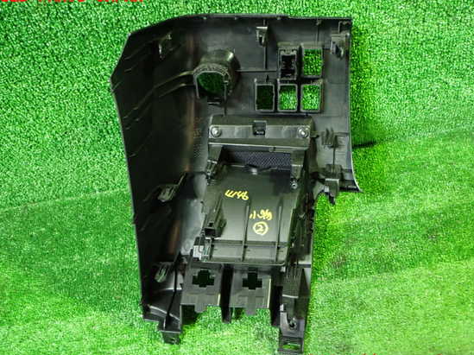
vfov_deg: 40.7
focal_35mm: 35
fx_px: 479
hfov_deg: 52.6
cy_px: 180
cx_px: 245
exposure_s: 1/25
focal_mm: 5.79
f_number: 2.4
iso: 800
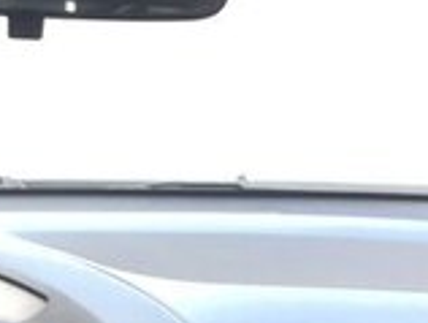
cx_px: 27
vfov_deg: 11.1
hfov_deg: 16.0
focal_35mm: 121
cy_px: 645
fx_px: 1498
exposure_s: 1/50
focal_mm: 4.15
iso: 40
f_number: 2.2
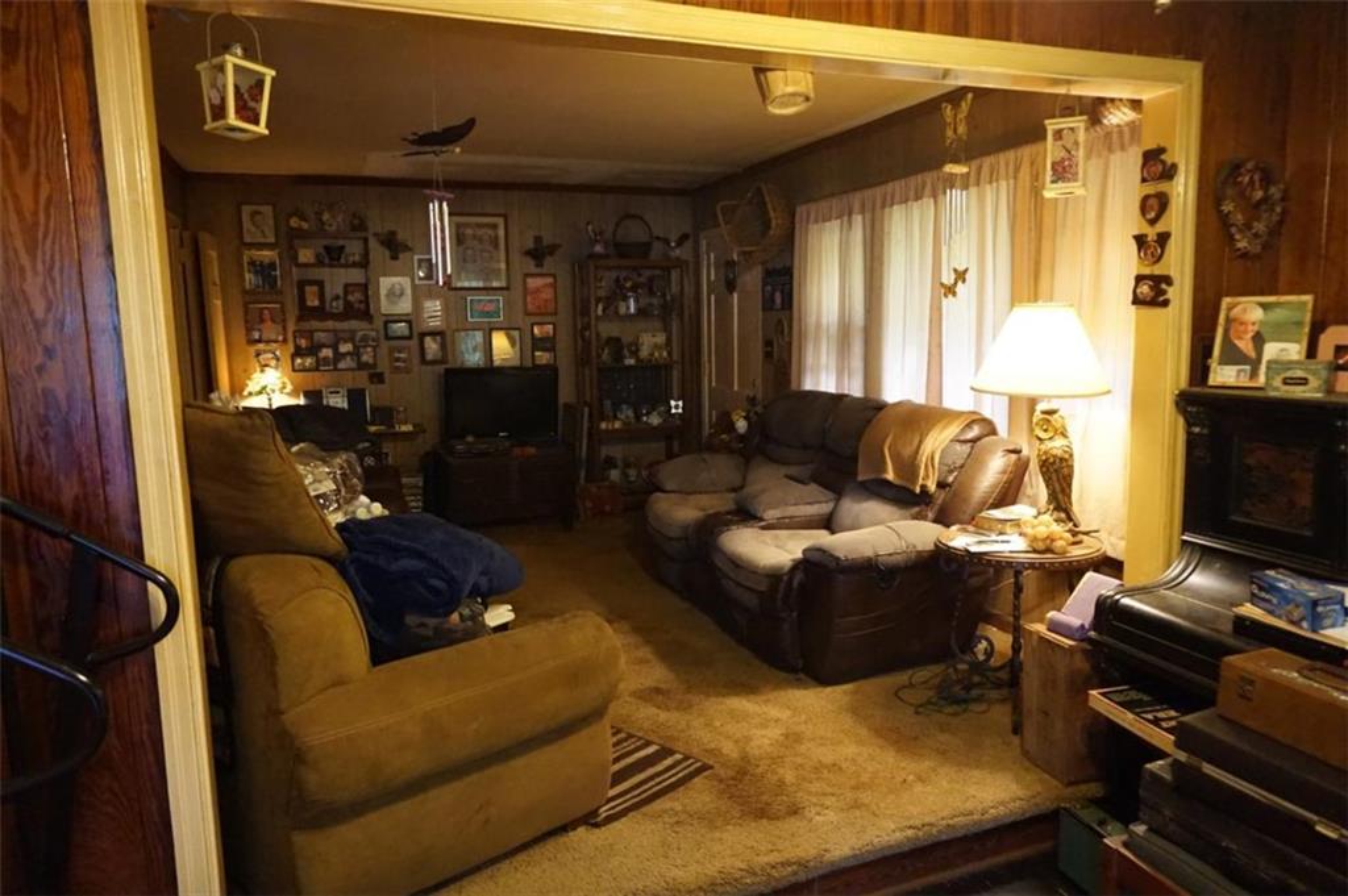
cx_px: 674
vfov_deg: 53.1
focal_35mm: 24
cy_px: 448
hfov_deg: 73.8
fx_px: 898
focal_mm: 16
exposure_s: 1/60
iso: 3200
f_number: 3.5
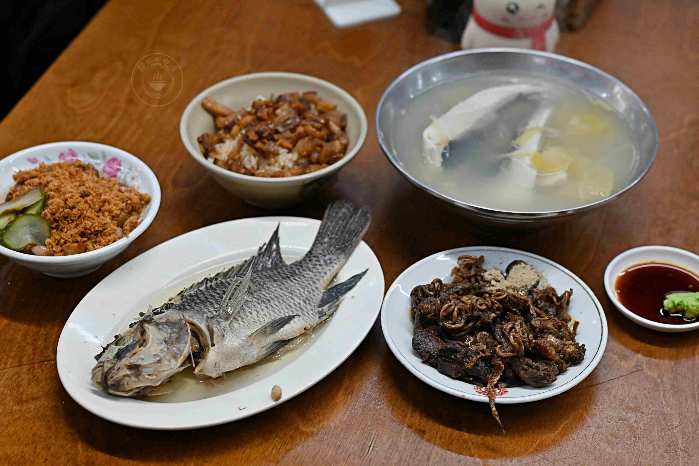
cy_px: 233
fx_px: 1456
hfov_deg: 27.0
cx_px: 350
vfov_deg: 18.2
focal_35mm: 75
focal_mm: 50
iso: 800
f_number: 3.2
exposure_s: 1/200
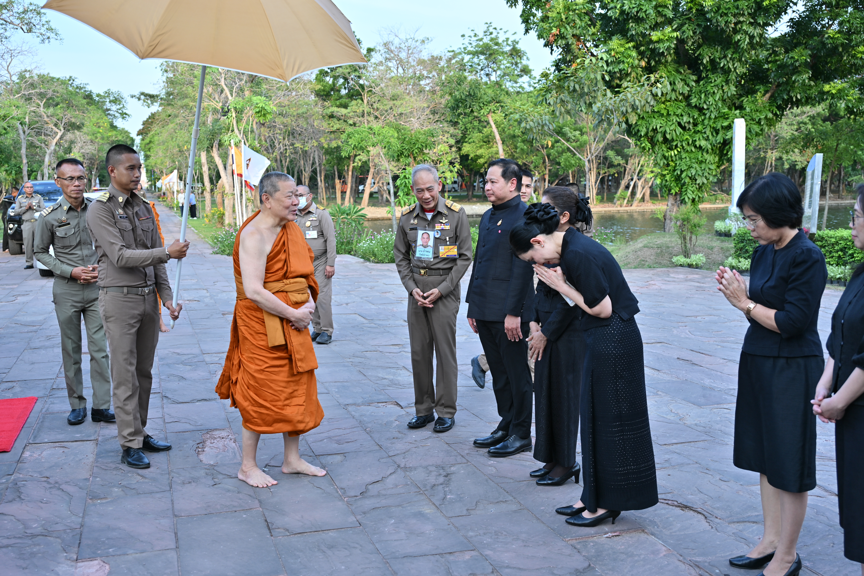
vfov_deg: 35.9
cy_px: 288
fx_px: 888
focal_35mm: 37
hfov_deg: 51.9
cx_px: 432
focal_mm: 37
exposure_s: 1/250
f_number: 4
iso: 125
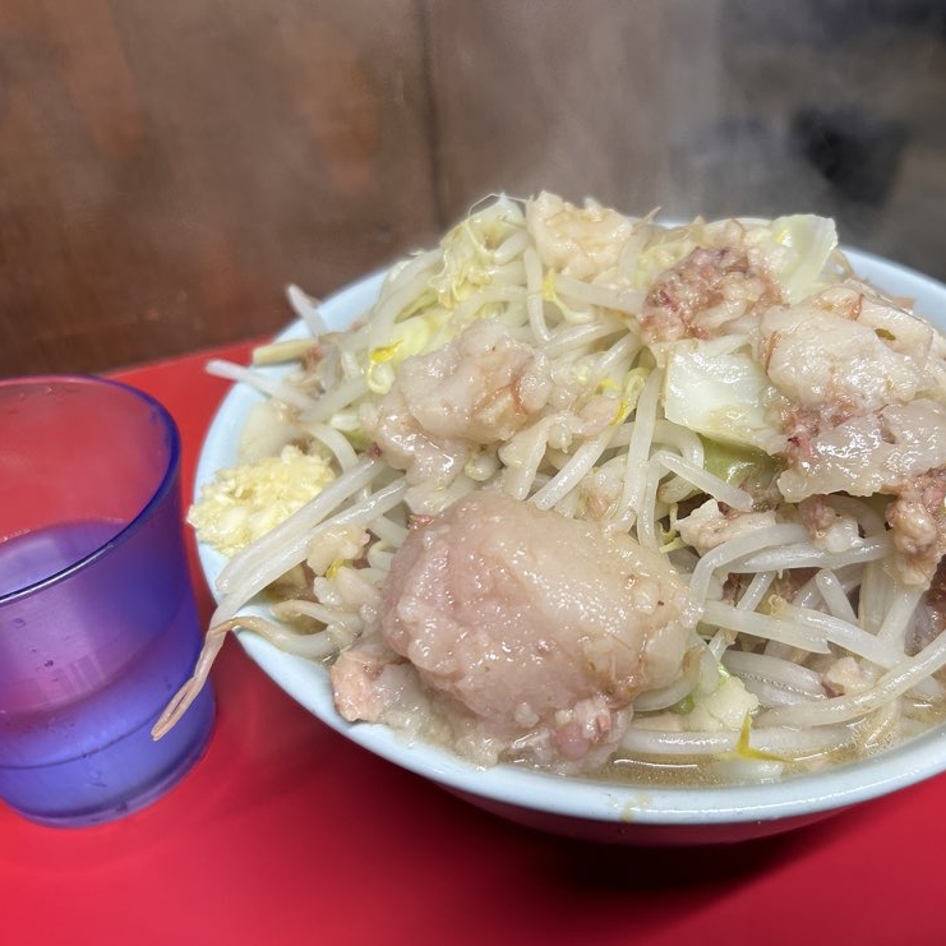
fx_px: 958
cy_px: 476
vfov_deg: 52.5
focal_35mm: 31
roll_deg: +0.8
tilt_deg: -39.4
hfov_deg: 51.9
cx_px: 603
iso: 125
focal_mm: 5.7
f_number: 1.5
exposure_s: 1/103
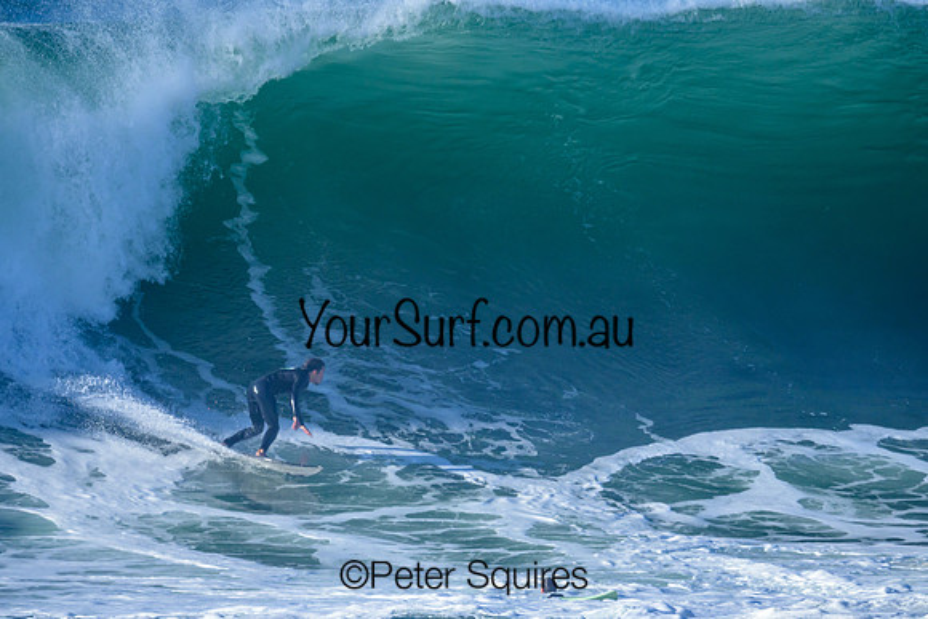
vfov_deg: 1.3
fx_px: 26311
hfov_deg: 2.0
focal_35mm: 1020
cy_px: 395
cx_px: 458
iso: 800
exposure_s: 1/2000
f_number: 8
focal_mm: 800
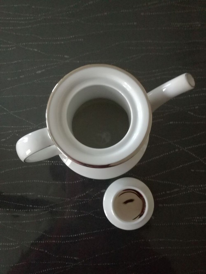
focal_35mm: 27
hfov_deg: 51.4
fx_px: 214
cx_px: 103
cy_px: 137
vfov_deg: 65.3
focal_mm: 3.79
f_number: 2
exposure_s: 1/25
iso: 500
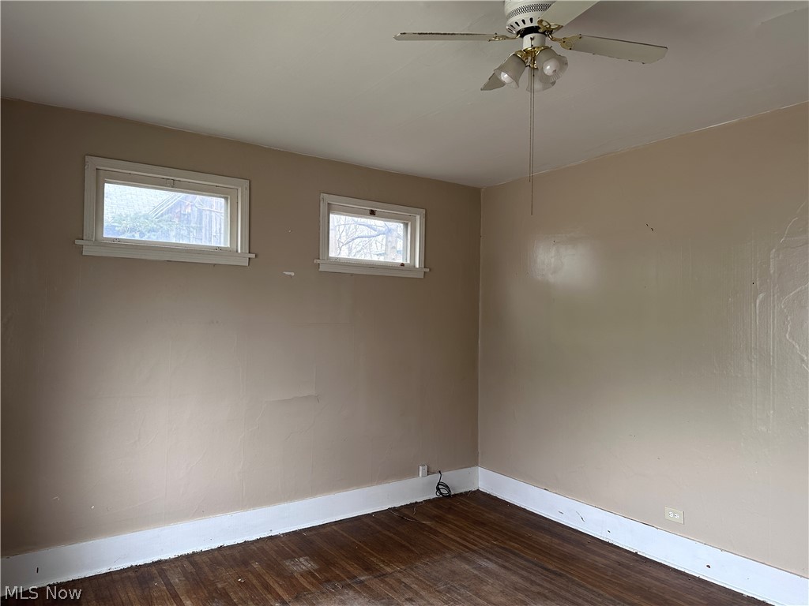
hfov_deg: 71.6
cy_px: 303
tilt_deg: +2.2
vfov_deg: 56.8
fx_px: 561
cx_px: 404
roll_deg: -0.8
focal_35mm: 24
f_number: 1.78
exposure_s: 1/144
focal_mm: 6.86
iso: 100
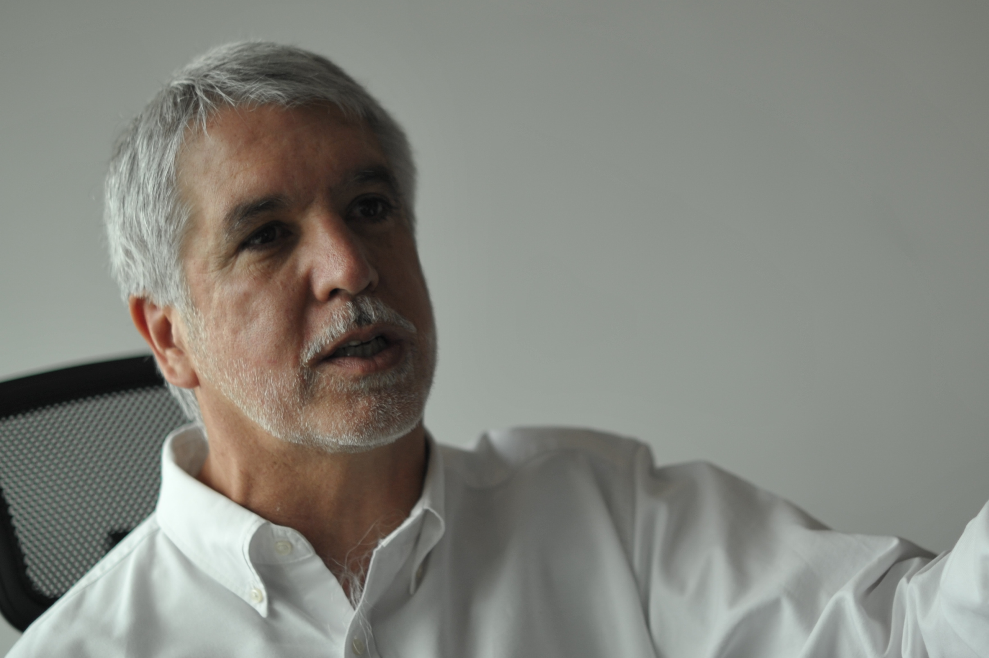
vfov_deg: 15.5
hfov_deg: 23.1
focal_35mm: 88
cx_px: 596
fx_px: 2416
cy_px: 205
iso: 400
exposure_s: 1/2000
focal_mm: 50
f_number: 1.6
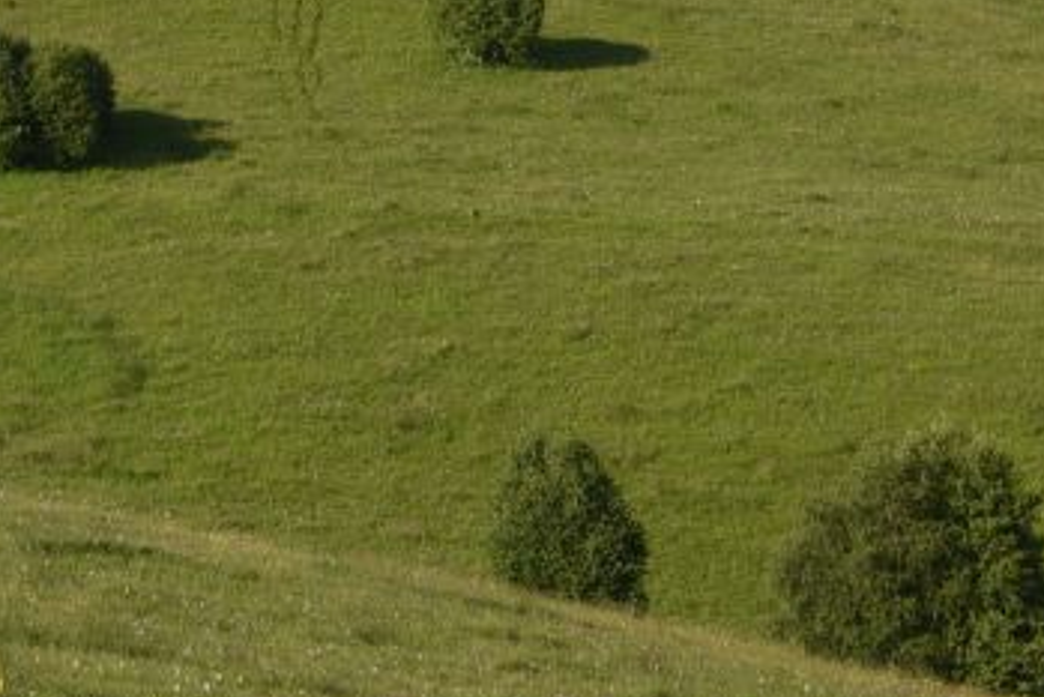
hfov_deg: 13.4
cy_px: -163
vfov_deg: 9.1
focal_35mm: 149
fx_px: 4323
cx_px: -171
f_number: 13
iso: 125
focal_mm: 40
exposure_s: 1/125
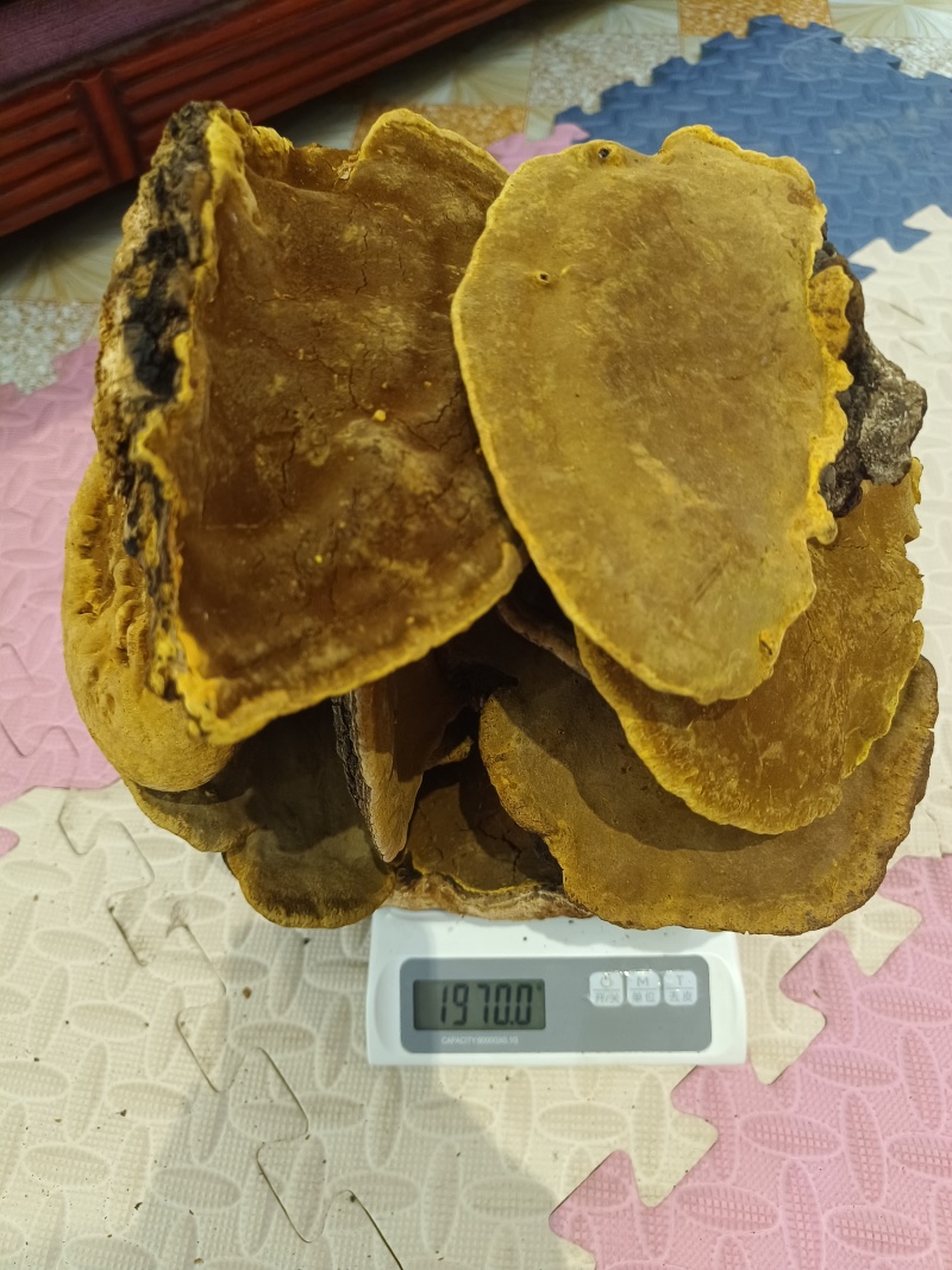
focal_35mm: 23
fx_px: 844
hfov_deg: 58.9
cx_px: 476
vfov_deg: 73.9
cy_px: 635
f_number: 1.88
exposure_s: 1/16.7
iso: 3986
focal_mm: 5.59
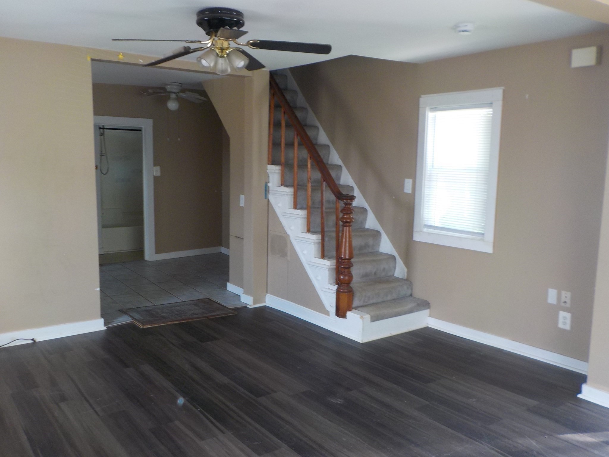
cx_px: 304
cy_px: 228
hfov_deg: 60.0
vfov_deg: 46.8
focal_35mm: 30
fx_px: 528
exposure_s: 1/30
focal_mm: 4.1
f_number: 3.3
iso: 160
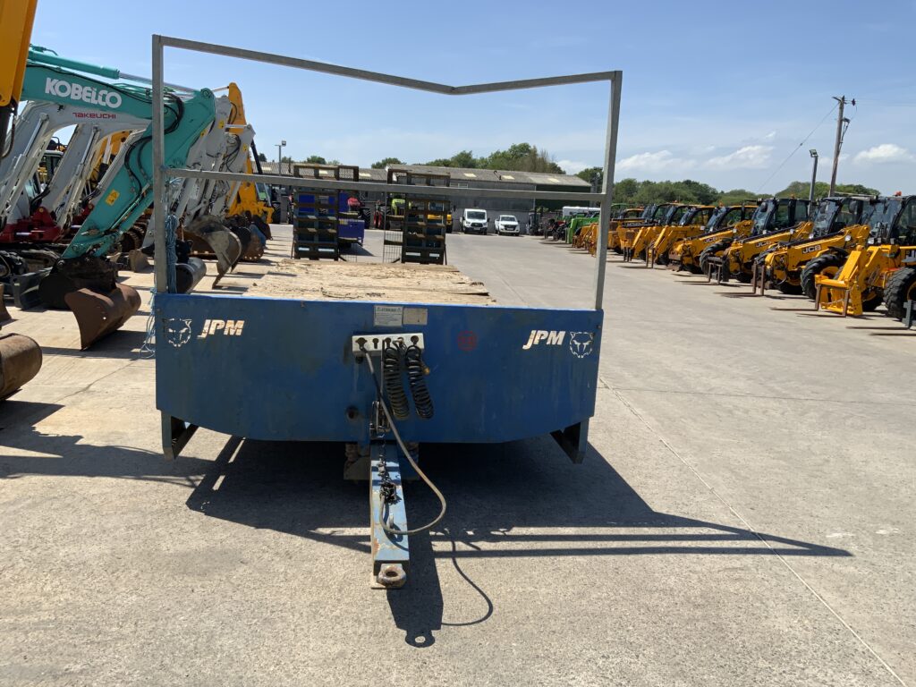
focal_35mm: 29
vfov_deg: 48.2
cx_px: 458
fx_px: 767
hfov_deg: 61.7
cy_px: 344
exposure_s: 1/1984
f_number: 1.8
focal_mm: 3
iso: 16
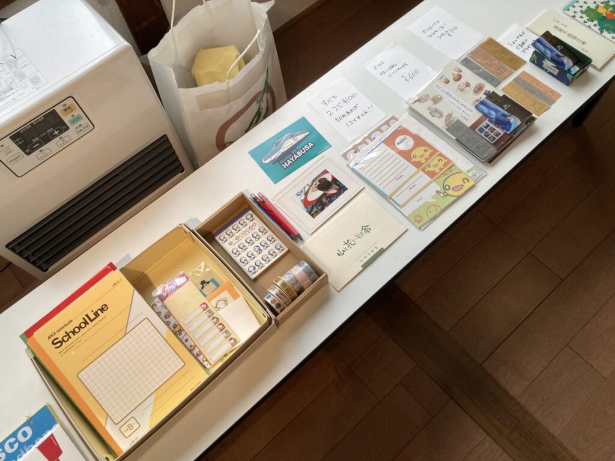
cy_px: 230
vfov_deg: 49.7
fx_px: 497
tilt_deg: -63.8
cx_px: 308
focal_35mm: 28
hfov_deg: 63.4
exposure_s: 1/100
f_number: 1.8
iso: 32
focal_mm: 3.99
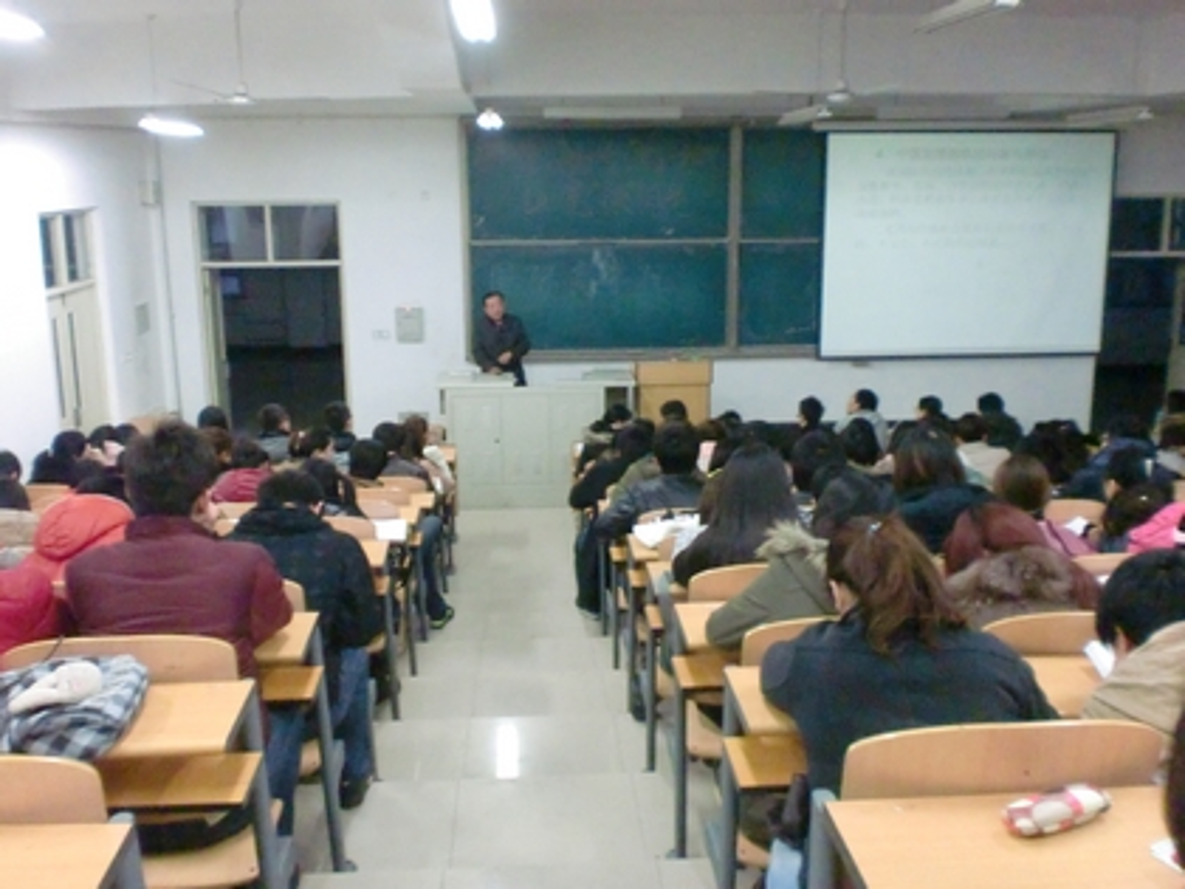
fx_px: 1198
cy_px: 444
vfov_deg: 40.7
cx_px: 592
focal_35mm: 35
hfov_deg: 52.6
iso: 1250
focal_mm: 6.3
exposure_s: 1/60
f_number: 3.1
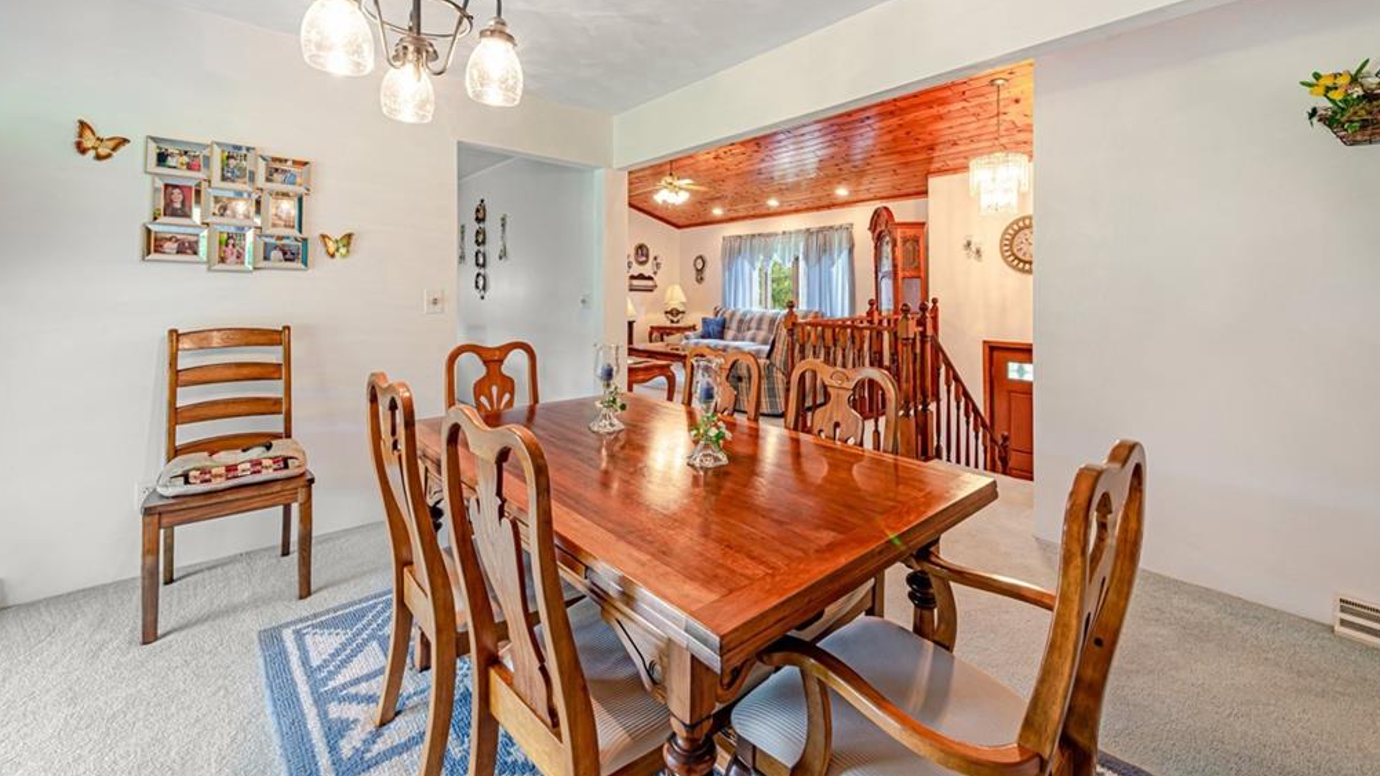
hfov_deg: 103.0
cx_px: 691
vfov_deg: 69.8
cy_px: 308
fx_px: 549
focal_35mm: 15
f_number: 11
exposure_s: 1/10
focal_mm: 14
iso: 50
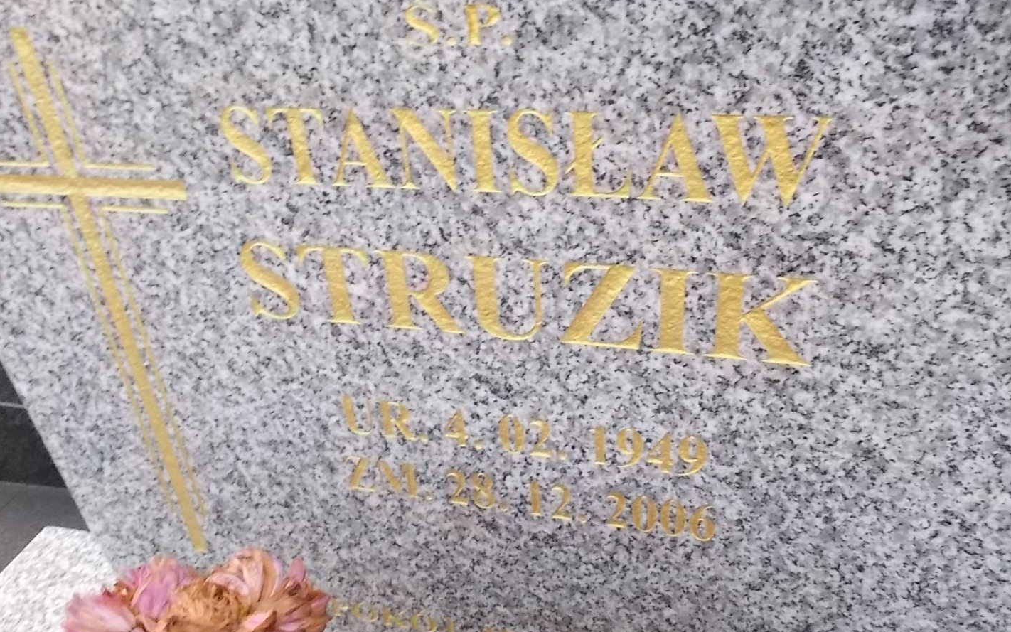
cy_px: 316
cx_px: 508
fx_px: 854
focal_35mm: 31
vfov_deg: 40.6
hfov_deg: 61.2
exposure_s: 1/80
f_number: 3.2
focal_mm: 4.6
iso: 400
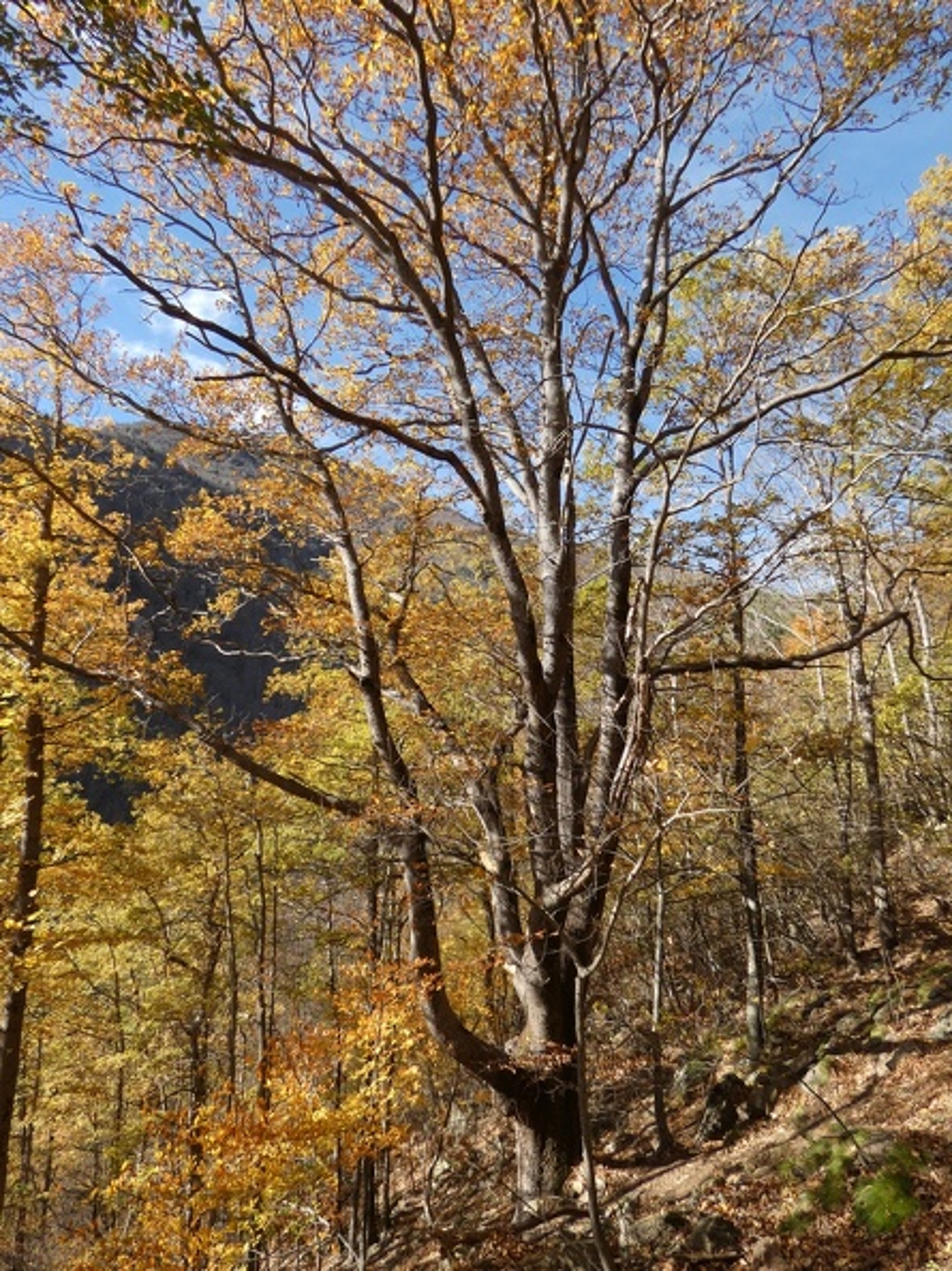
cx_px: 476
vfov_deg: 81.8
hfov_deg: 65.9
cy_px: 636
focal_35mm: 20
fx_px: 734
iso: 80
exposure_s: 1/500
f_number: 2.8
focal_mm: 3.6
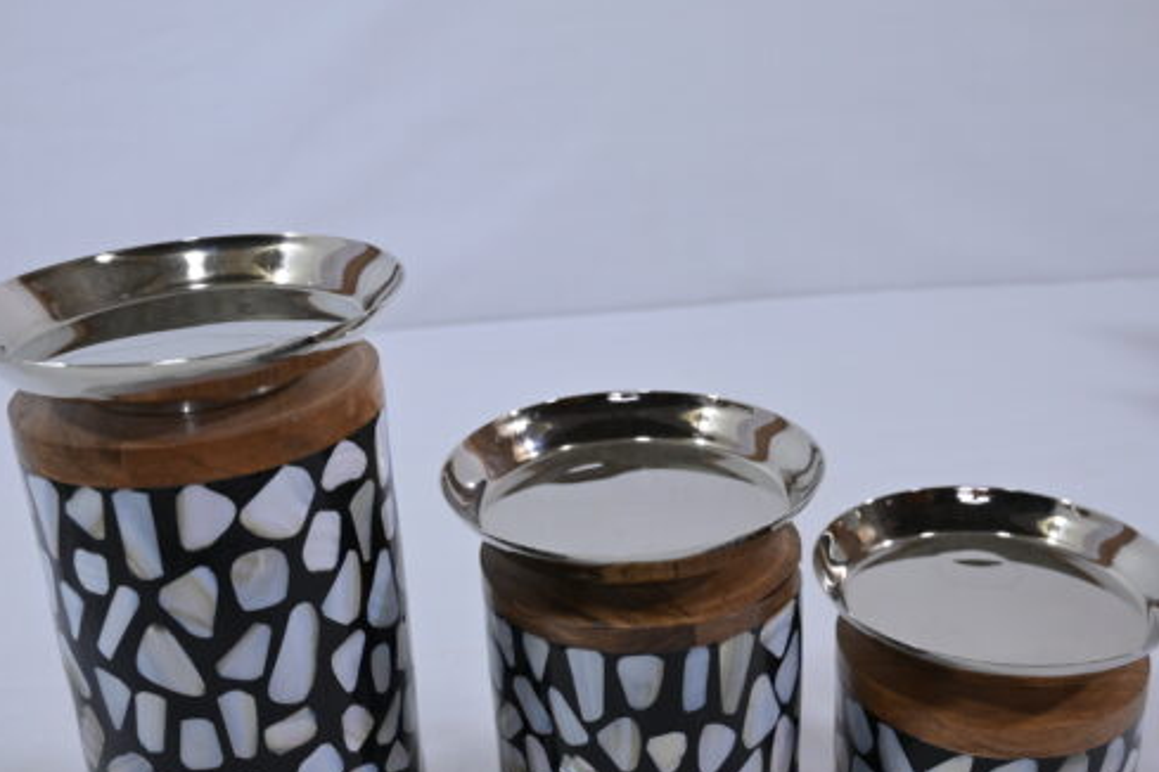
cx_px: 583
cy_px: 368
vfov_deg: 35.0
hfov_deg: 50.7
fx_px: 1223
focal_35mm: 38
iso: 500
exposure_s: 1/125
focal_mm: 31
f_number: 7.1
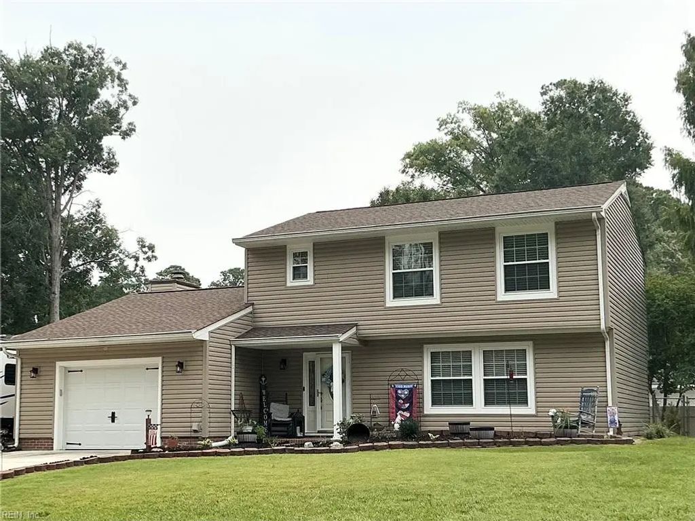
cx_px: 348
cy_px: 260
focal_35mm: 29
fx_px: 582
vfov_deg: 48.2
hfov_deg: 61.7
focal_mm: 3
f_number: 1.8
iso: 25
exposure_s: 1/2538
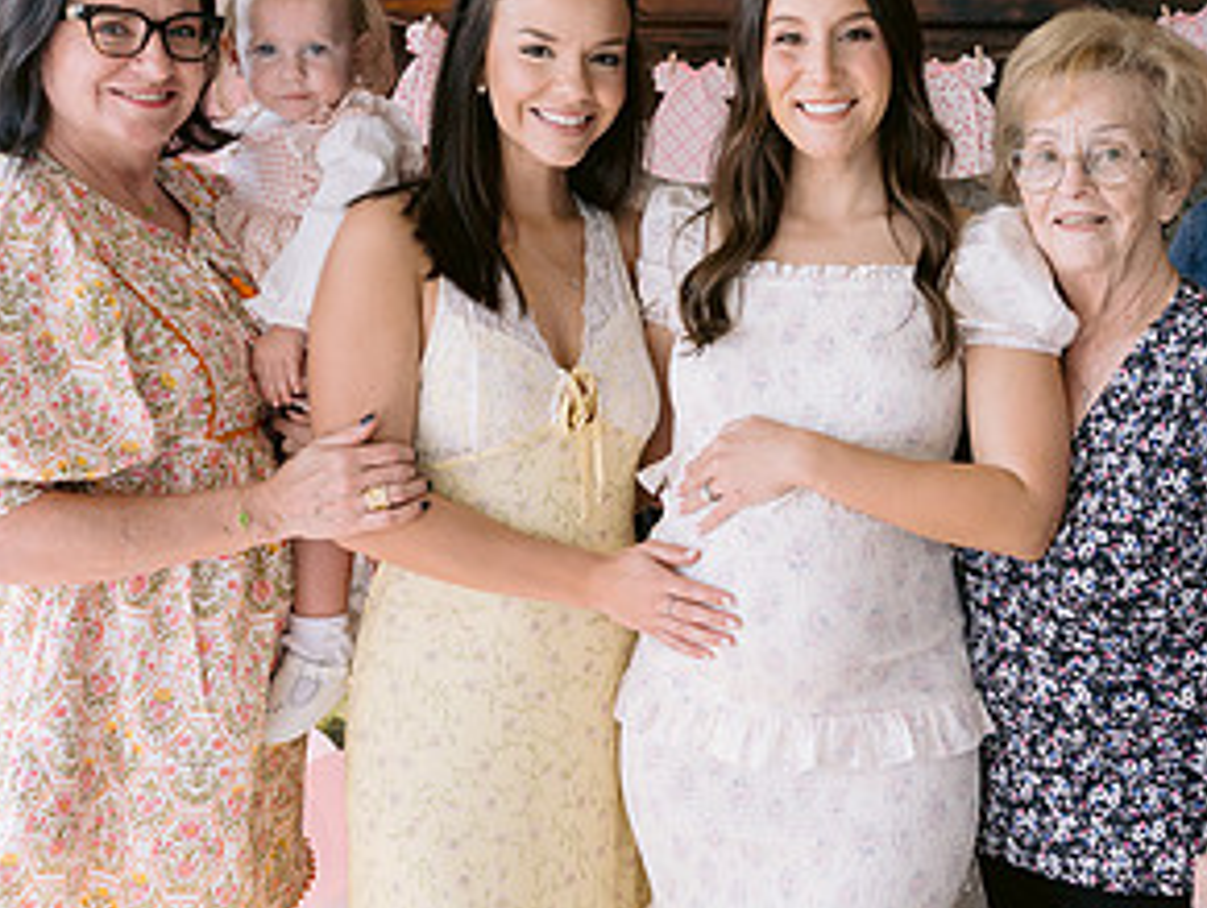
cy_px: 321
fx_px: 2339
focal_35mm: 67
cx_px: 892
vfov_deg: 21.9
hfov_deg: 28.5
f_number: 5.6
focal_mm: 35
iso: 400
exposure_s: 1/400
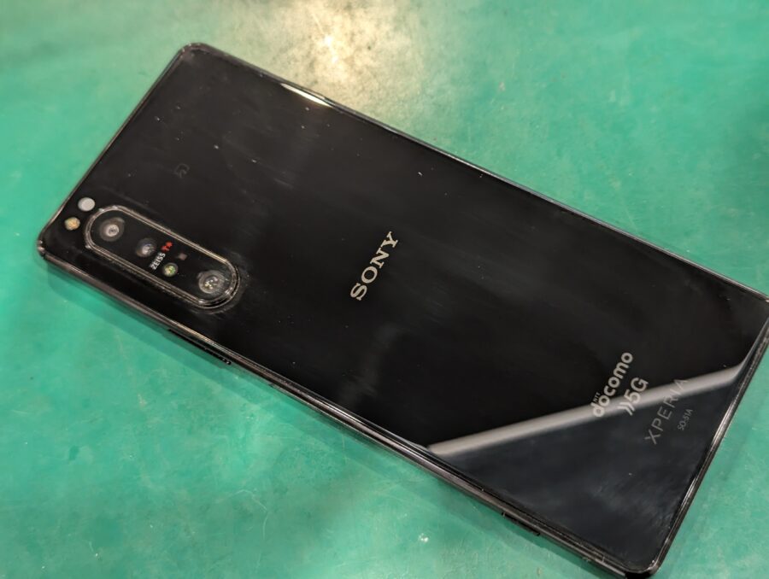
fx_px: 1068
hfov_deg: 39.6
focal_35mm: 48
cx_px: 384
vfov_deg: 30.3
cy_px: 290
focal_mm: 6.81
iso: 68
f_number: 1.85
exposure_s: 1/25.1
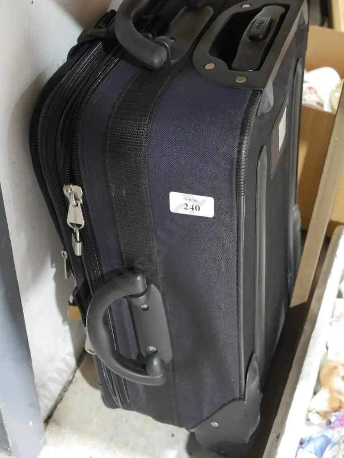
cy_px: 229
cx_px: 172
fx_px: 635
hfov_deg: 30.3
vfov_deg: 39.6
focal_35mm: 48
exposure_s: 1/15
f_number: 5.2
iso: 3200
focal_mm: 24
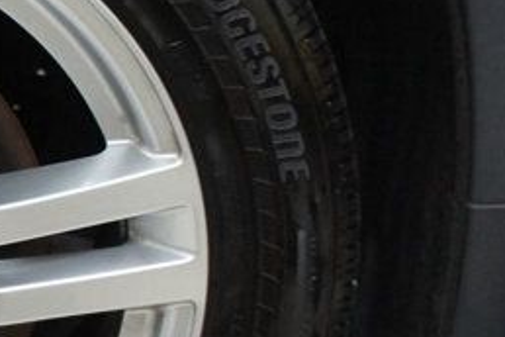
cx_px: -202
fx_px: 1501
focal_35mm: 107
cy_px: 221
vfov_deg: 12.8
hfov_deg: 17.6
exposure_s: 1/80
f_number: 3.5
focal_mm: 18
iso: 1600
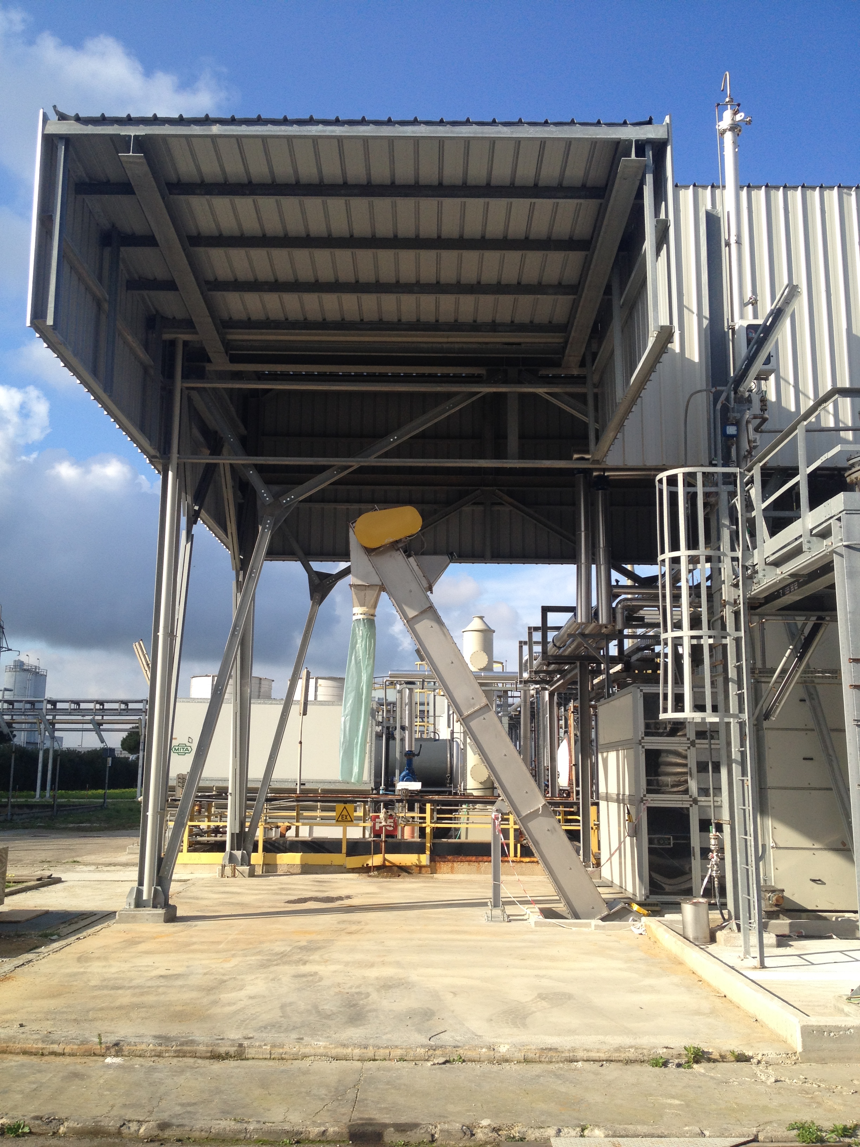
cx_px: 430
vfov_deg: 52.6
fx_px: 1159
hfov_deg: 40.7
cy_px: 574
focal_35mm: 35
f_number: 2.4
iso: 50
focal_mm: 4.28
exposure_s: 1/1200
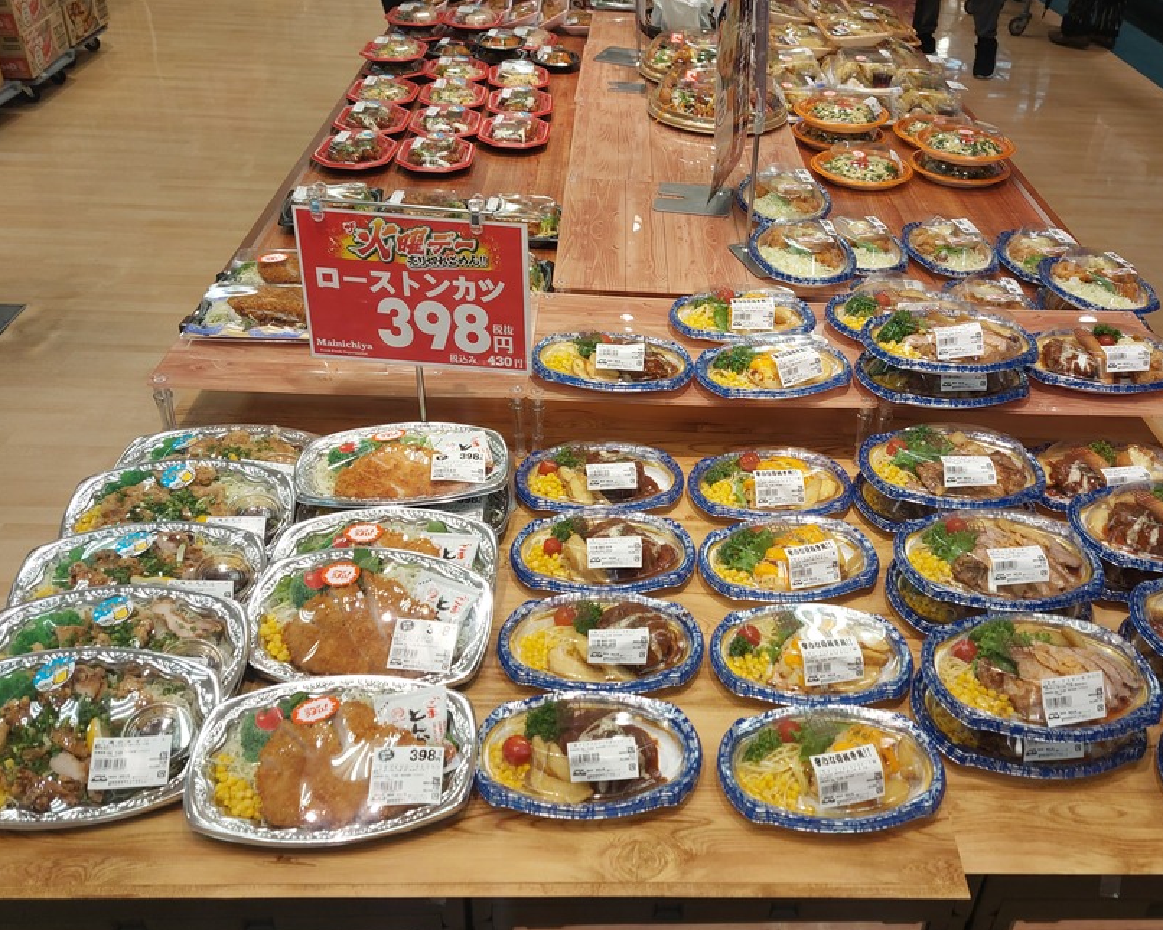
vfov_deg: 47.1
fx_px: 1067
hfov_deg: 56.7
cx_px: 696
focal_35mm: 31
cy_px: 430
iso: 32
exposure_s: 1/100
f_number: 1.8
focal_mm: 5.23
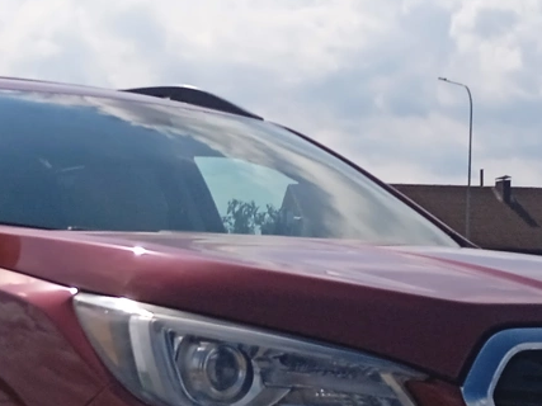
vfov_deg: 14.1
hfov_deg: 18.7
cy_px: 275
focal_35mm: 105
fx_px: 1644
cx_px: 187
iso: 114
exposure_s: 1/2770
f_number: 2.2
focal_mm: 3.43
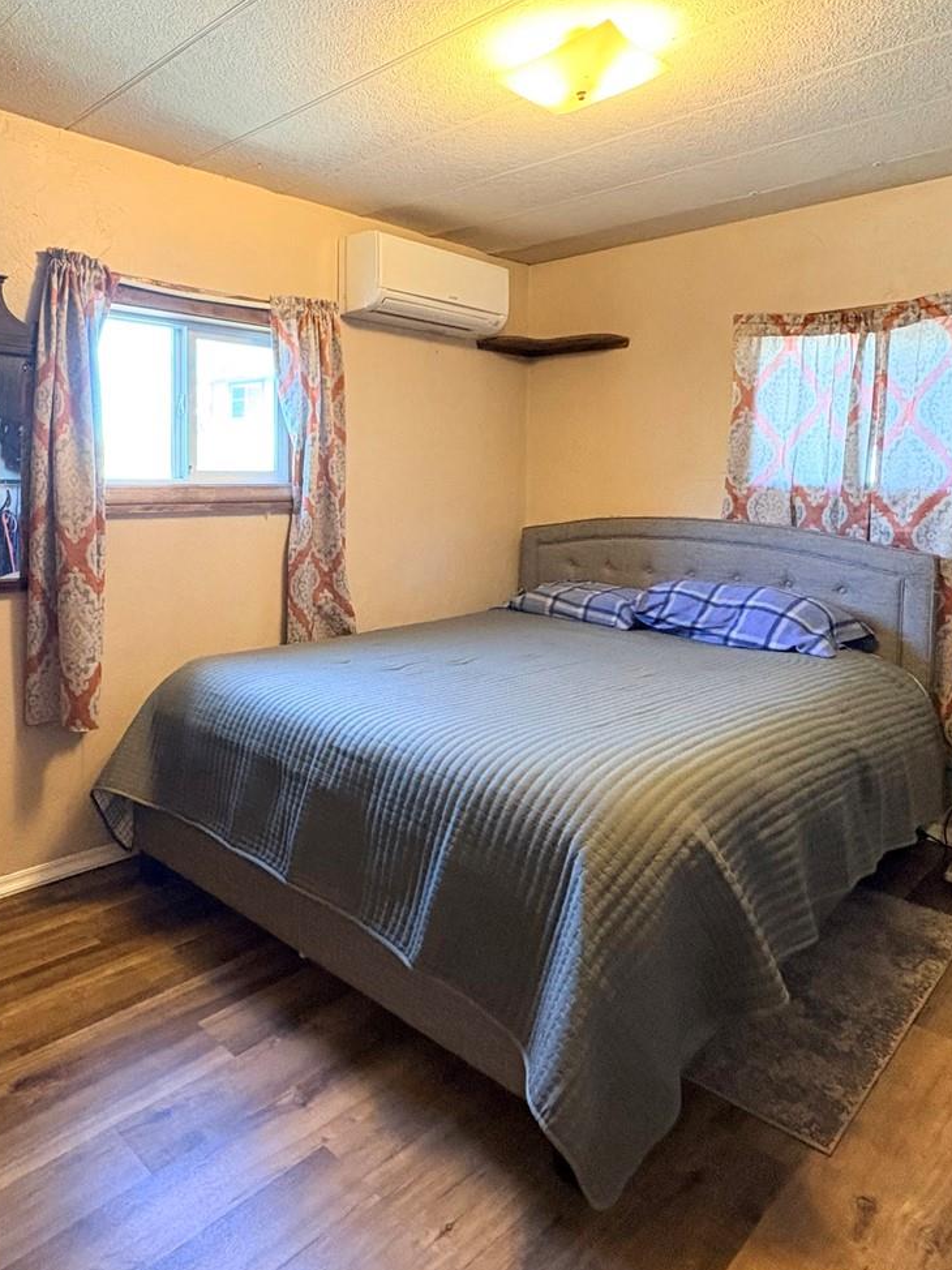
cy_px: 507
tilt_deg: -2.0
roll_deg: -1.2
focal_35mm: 23
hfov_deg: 57.9
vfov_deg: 73.1
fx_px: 844
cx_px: 340
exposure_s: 1/60
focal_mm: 2.22
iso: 640
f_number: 2.2
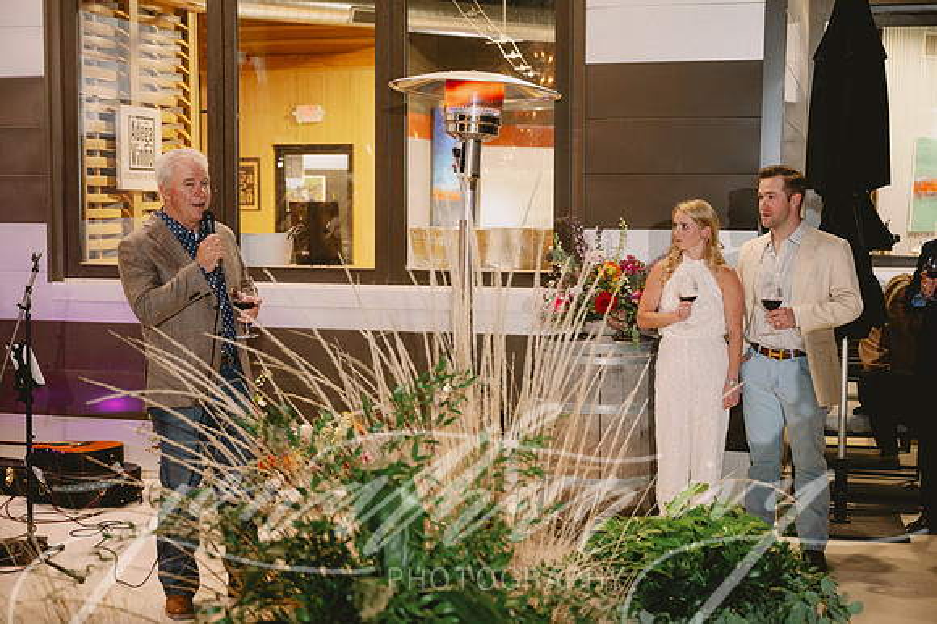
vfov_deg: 26.5
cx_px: 468
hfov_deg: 38.9
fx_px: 1327
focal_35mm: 51
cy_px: 312
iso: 2500
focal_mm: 51
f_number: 2.8
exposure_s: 1/100
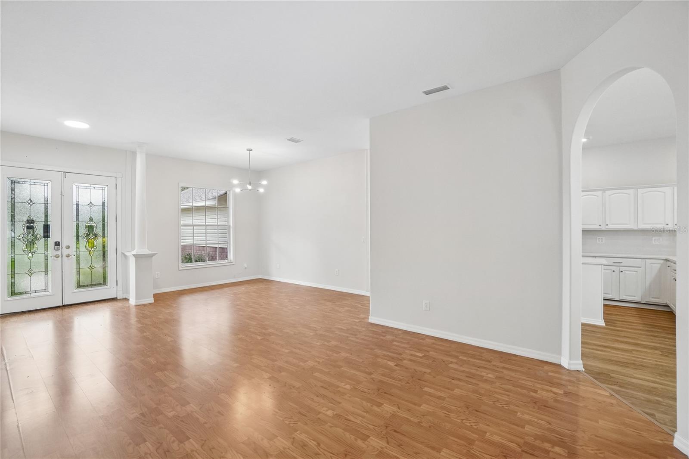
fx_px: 287
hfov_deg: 100.4
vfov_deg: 77.3
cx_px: 344
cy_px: 230
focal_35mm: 15
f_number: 8
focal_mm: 10
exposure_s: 1/30
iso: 640
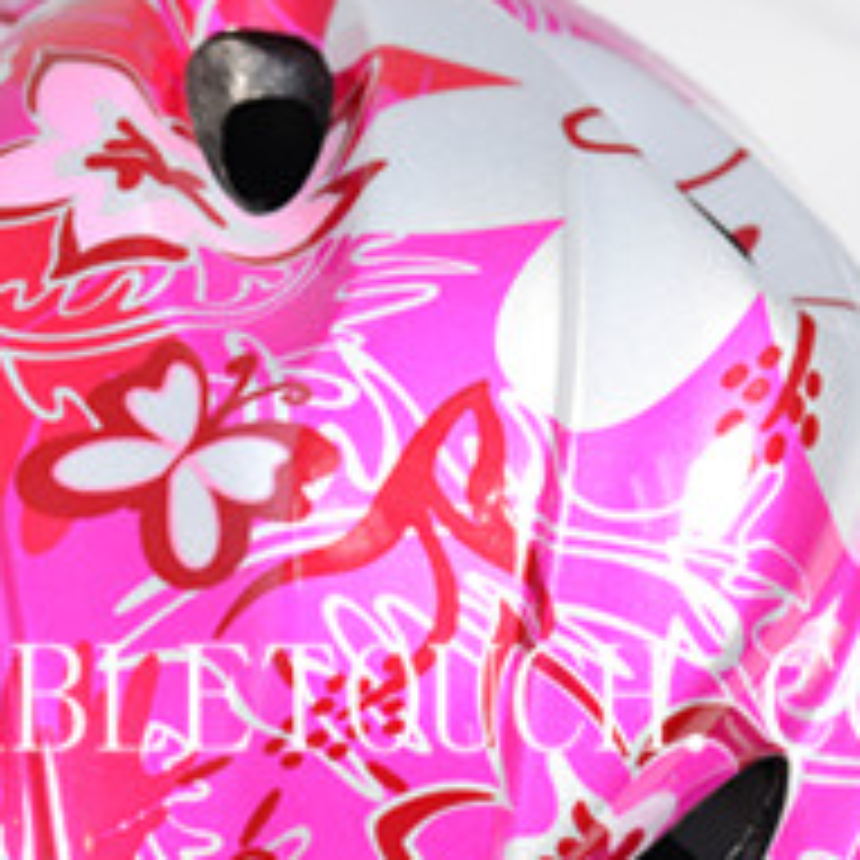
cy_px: 709
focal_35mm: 160
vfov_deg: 10.9
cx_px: 302
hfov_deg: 10.9
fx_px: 4497
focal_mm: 50
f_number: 7.1
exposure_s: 1/100
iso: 320
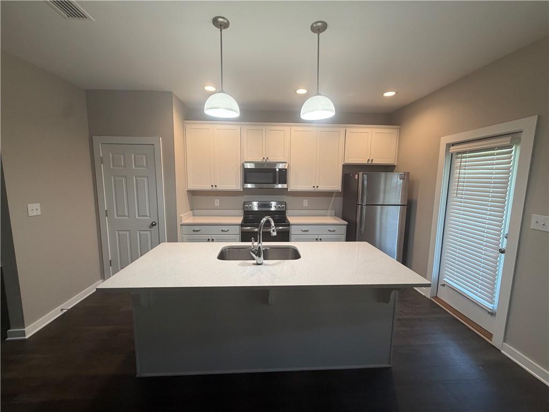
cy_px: 206
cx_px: 274
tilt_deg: -8.7
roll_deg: +1.0
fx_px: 222
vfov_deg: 85.7
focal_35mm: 14
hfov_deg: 102.1
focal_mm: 2.22
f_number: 2.2
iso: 250
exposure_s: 1/120
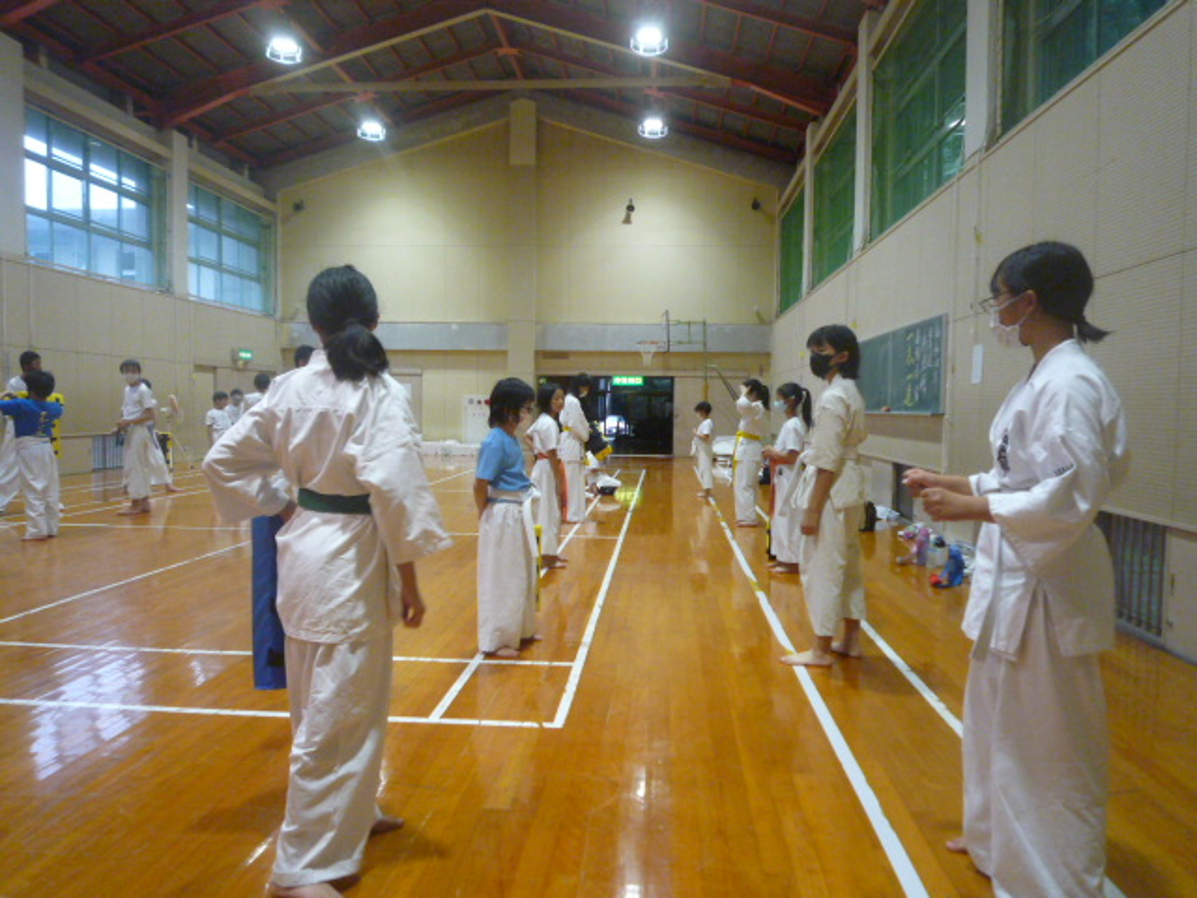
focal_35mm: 25
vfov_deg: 54.9
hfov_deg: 69.4
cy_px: 449
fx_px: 864
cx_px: 598
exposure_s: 1/60
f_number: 2.8
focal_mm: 4.4
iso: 400
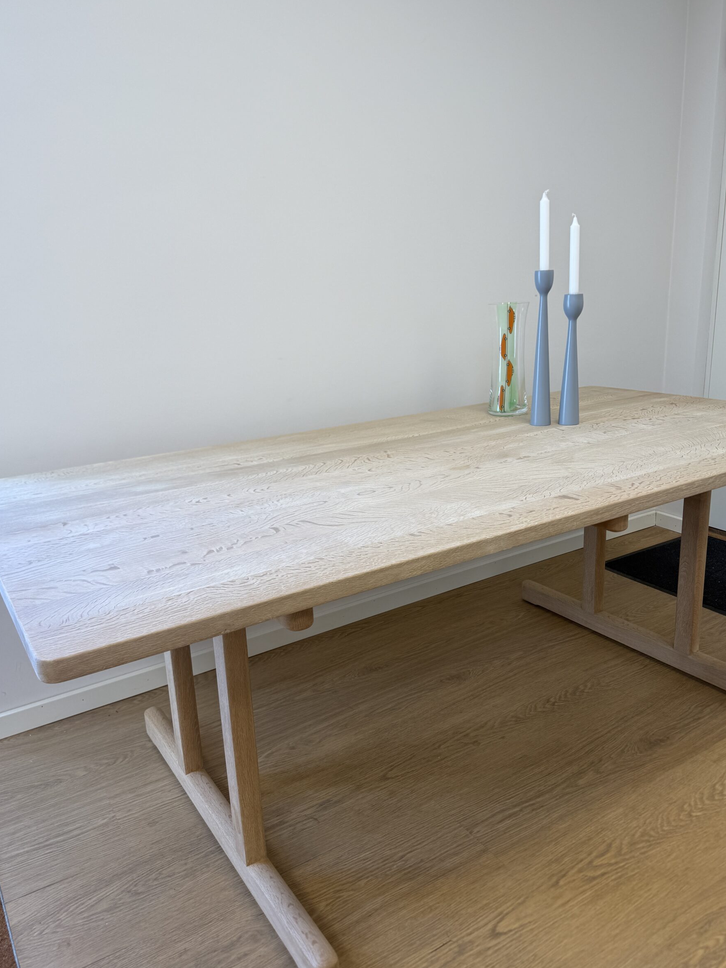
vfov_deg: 67.3
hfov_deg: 53.0
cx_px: 384
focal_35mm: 26
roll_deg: +1.4
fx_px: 727
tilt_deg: -15.4
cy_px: 492
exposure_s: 1/125
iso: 50
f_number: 1.78
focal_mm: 6.76
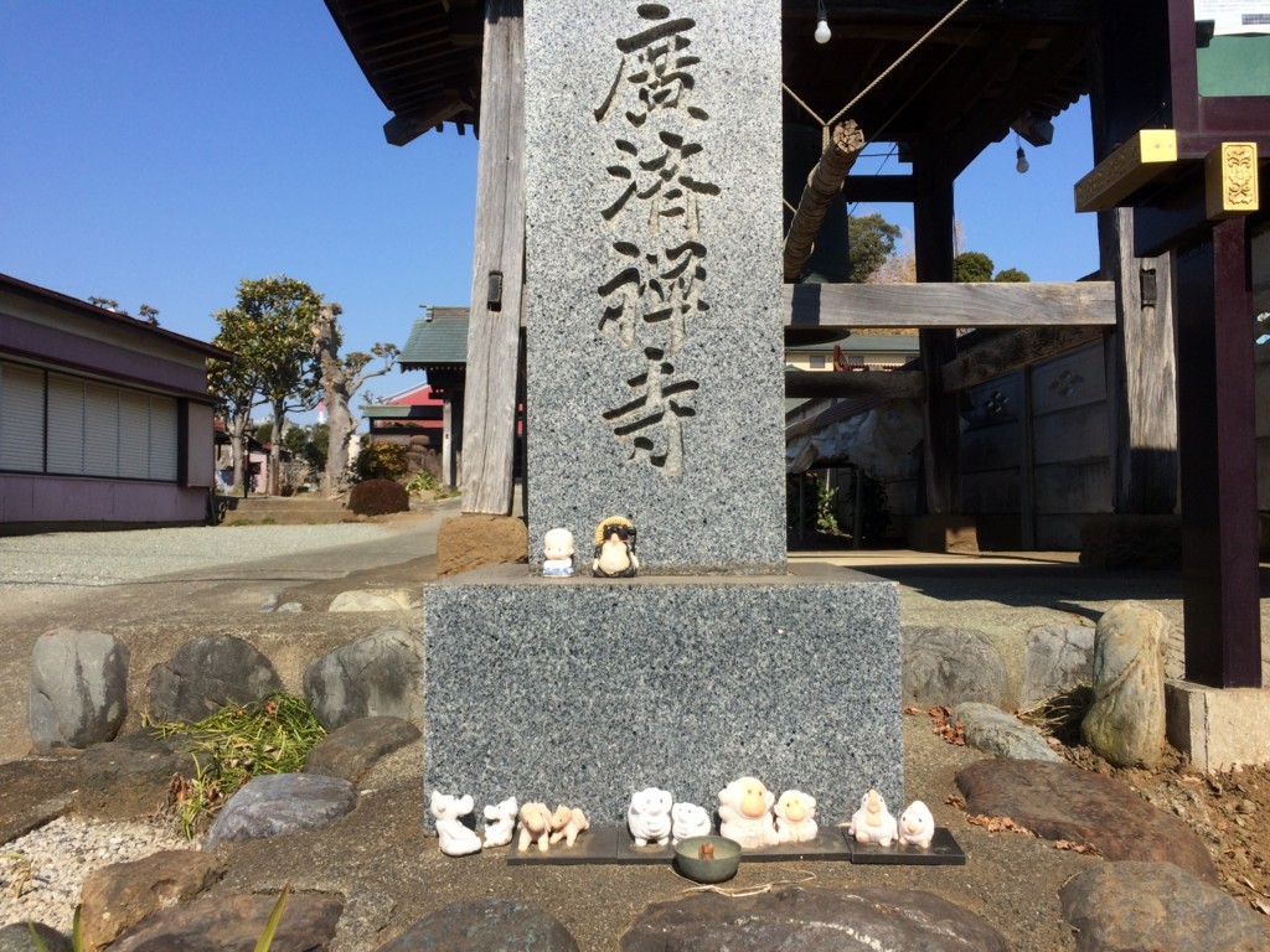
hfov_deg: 61.7
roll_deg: +1.1
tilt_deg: -0.7
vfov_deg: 48.2
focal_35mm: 29
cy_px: 476
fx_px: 1064
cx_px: 635
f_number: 2.2
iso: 32
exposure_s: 1/1866
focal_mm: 4.15
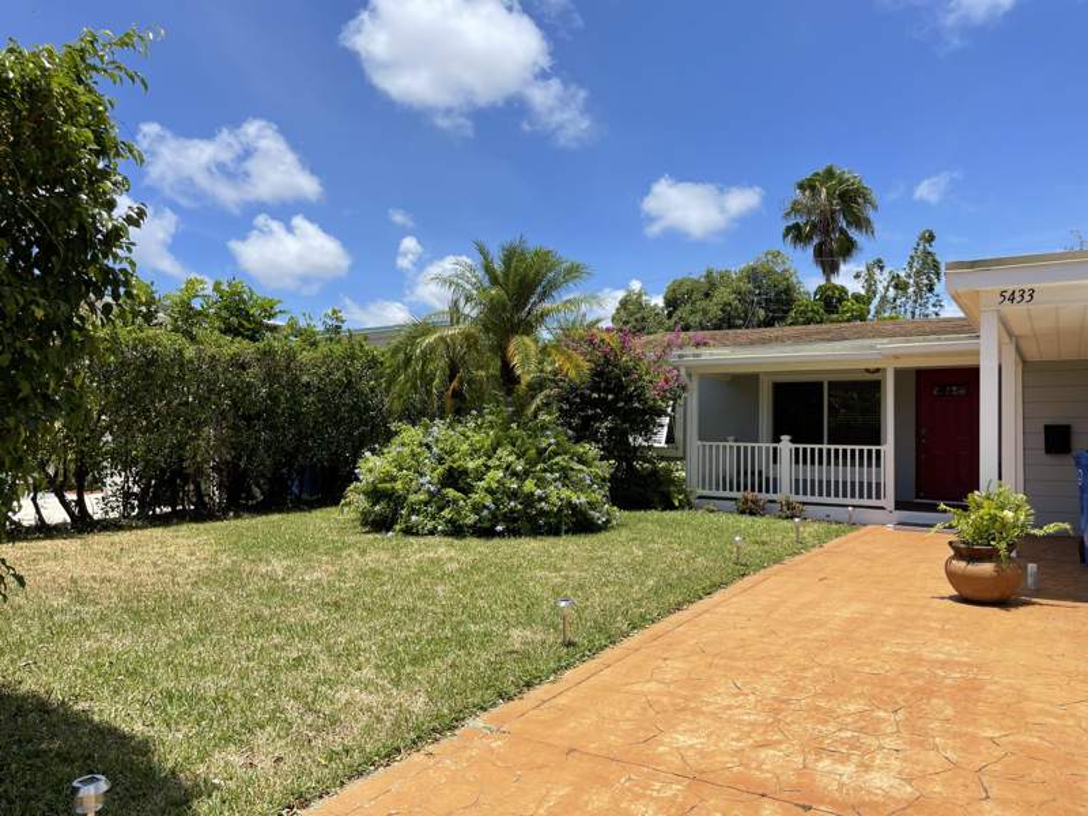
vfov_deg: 53.1
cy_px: 408
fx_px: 817
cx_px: 544
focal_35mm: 26
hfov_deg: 67.3
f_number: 1.6
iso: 32
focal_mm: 5.1
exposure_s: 1/3559
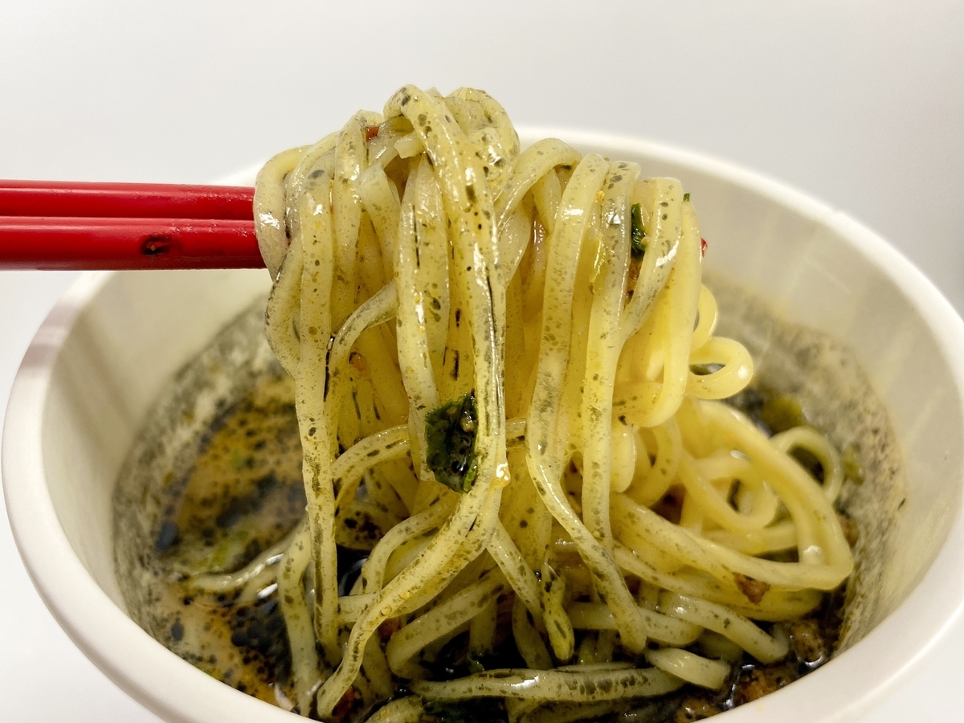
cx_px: 482
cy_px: 362
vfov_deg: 53.1
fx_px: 724
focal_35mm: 26
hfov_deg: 67.3
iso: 125
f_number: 1.8
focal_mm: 4.25
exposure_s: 1/96
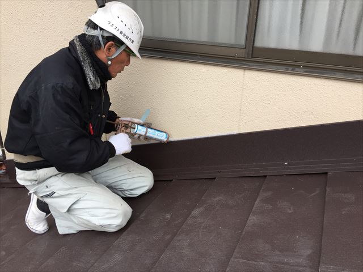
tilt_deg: -28.3
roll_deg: -3.9
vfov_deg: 48.2
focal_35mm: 29
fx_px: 304
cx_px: 182
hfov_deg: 61.7
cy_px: 136
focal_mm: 4.15
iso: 32
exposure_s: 1/230
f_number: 2.2
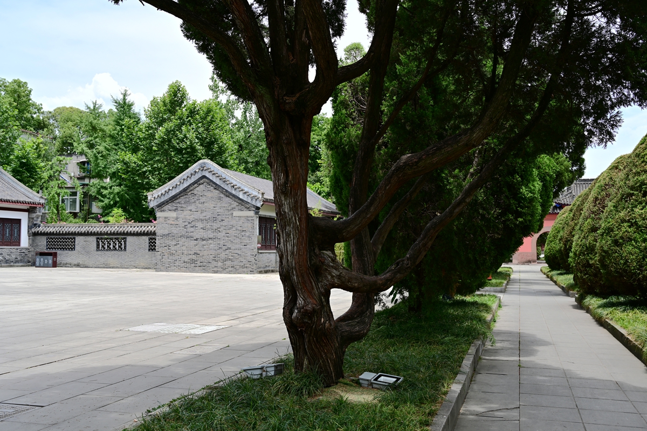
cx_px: 324
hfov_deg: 54.4
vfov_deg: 37.9
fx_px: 629
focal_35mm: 35
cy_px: 216
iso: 100
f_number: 8
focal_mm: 35
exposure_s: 1/200
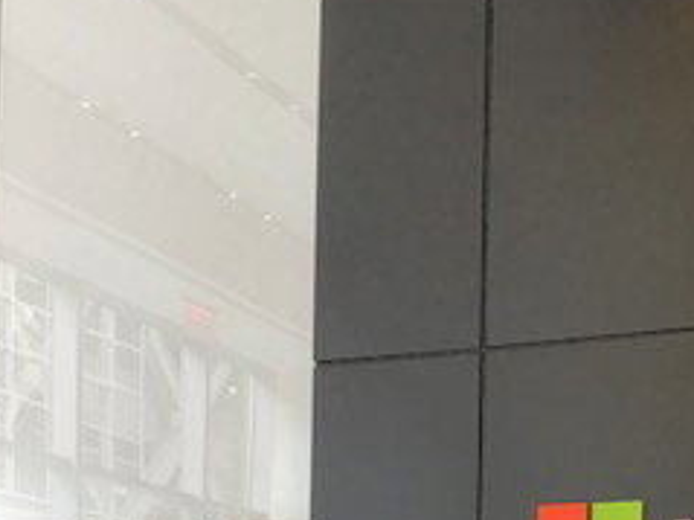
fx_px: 1503
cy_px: 654
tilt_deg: +4.2
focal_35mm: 75
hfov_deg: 25.7
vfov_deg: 18.4
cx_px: 517
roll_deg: -1.3
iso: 40
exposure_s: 1/15
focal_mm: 4
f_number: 1.8
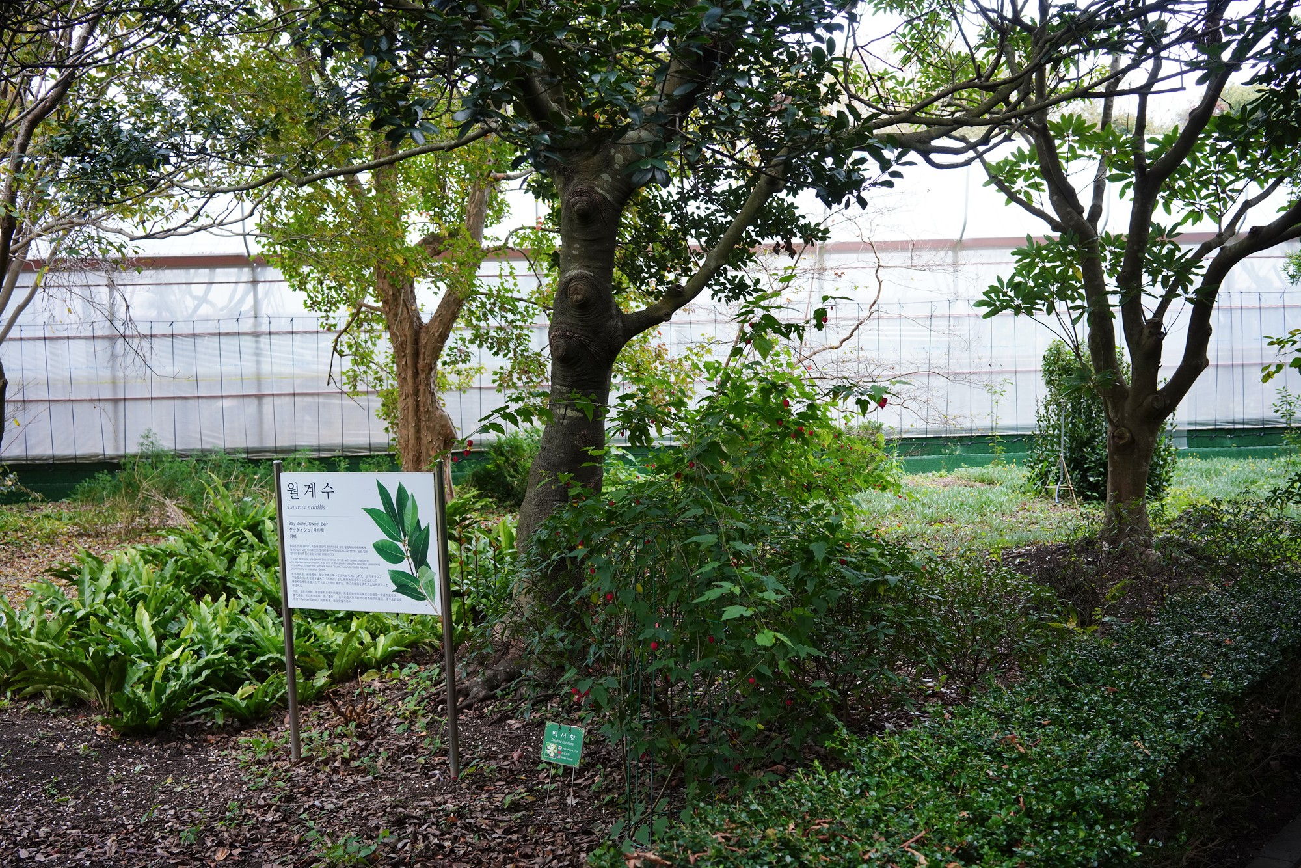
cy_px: 434
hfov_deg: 54.4
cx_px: 650
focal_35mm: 35
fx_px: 1265
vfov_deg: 37.9
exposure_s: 1/100
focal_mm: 35
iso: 1000
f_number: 5.6
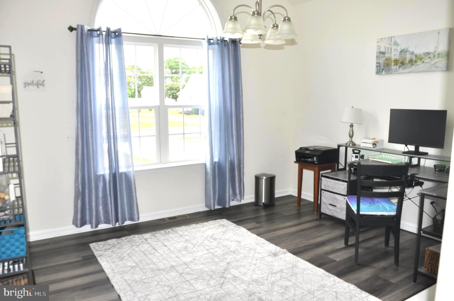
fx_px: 378
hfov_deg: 62.0
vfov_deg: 43.5
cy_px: 150
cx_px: 227
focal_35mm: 30
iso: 200
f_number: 5.6
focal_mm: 20
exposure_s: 1/200
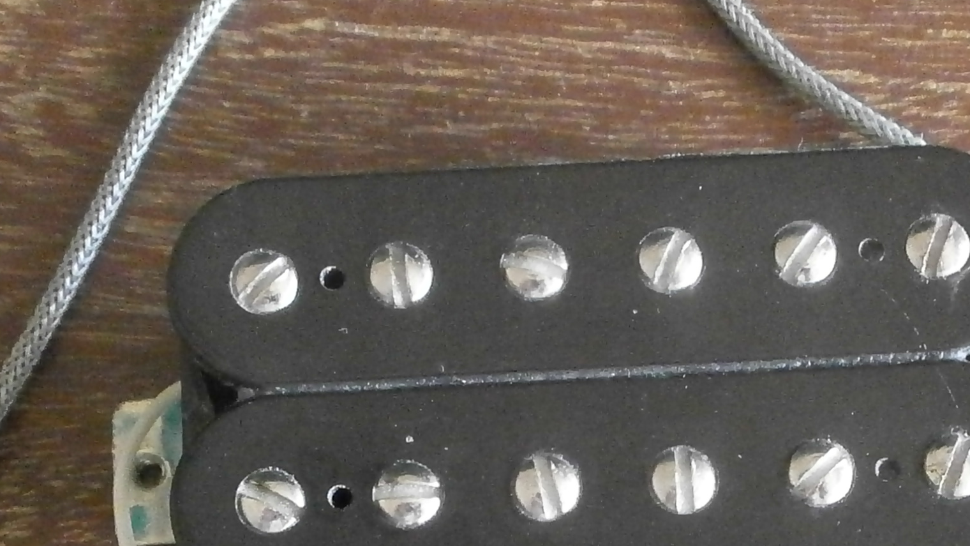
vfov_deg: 13.0
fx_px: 2341
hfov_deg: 23.4
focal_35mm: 91
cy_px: 645
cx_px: 604
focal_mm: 5.8
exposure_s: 1/80
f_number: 3.1
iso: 800
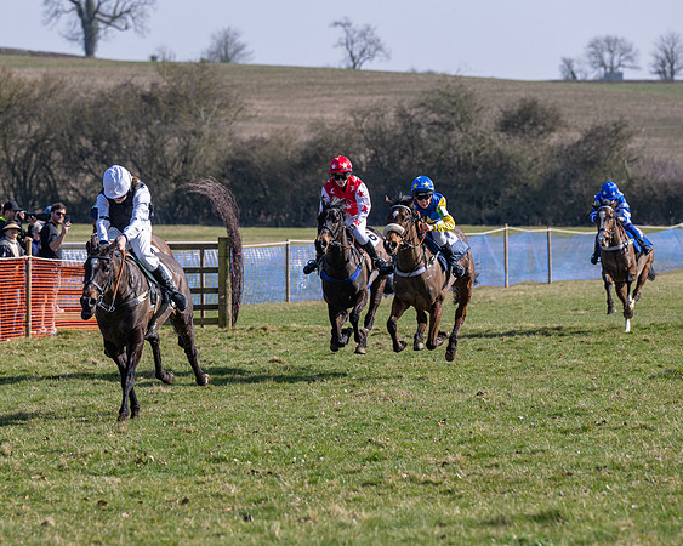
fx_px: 4922
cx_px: 209
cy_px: 265
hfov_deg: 7.9
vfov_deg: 6.3
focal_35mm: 244
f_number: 5
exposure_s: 1/1250
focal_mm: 165
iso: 200
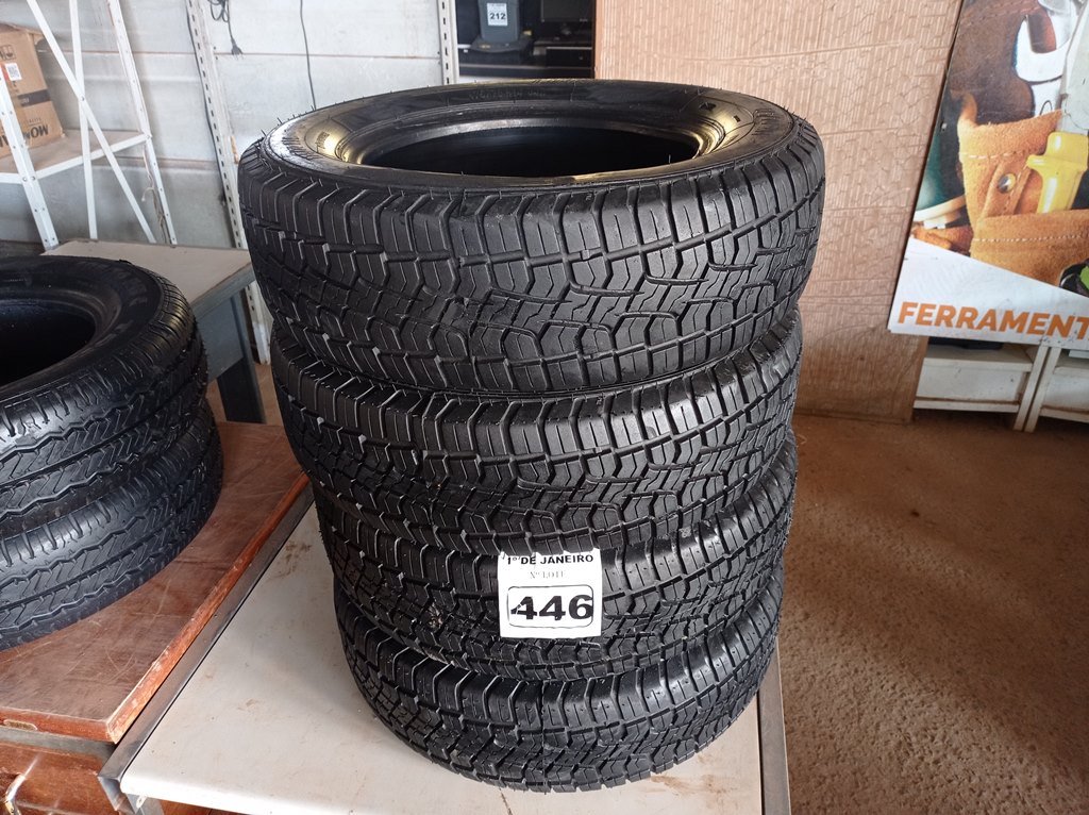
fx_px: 880
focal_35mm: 28
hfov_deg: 63.5
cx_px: 544
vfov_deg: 49.7
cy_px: 408
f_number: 1.79
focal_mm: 4.7
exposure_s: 1/30
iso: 325
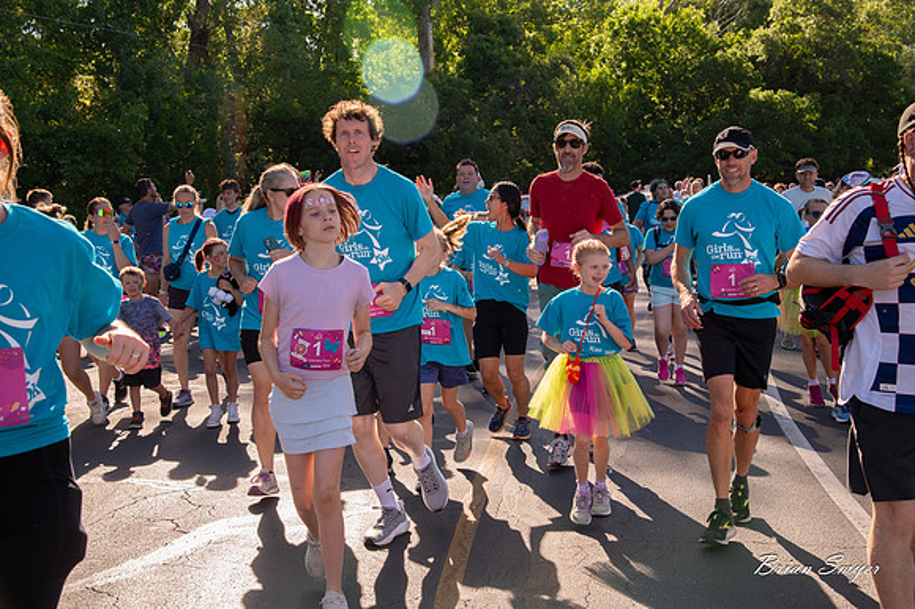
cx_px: 458
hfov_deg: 41.1
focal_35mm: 48
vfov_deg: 28.0
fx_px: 1219
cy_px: 304
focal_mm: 48
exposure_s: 1/1000
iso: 800
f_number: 8
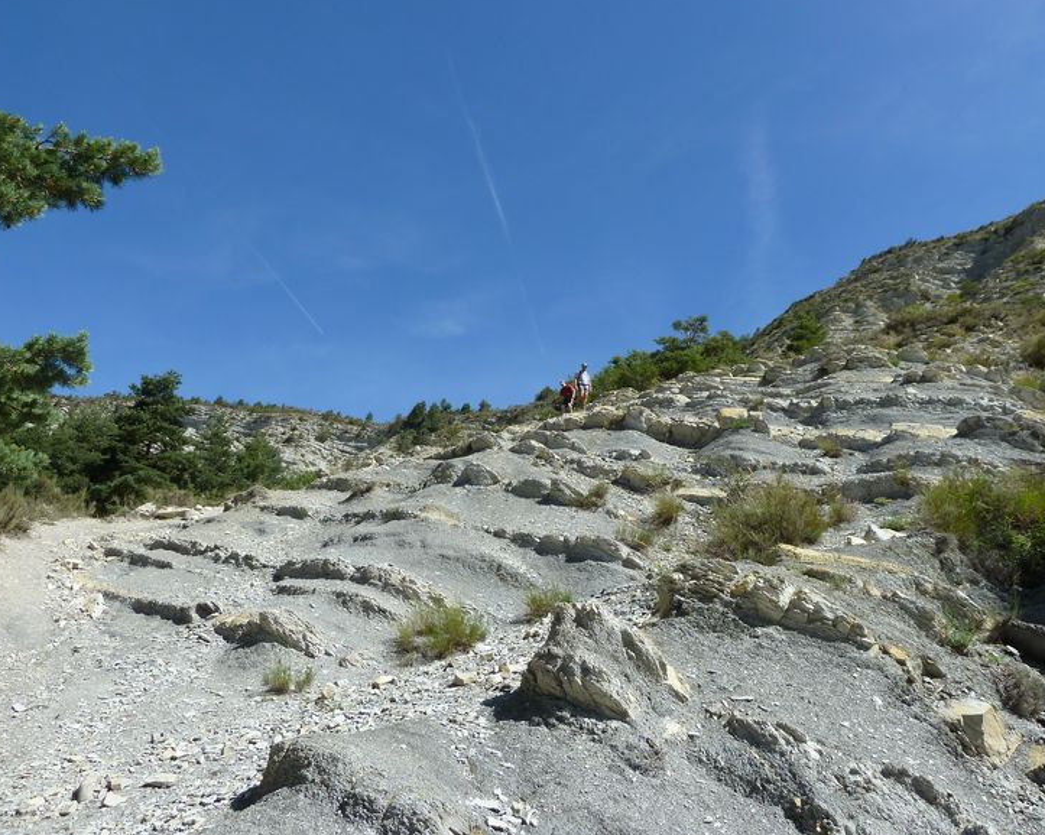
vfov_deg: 53.2
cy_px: 423
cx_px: 564
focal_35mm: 27
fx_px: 835
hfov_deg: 64.0
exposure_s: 1/500
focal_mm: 4.1
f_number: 4.5
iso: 80
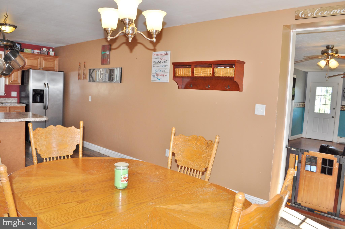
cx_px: 172
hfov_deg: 67.4
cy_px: 114
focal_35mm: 27
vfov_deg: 47.8
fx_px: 258
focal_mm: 18
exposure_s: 1/60
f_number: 5.6
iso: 250
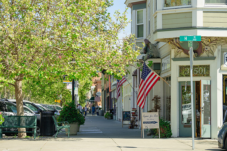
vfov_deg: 11.4
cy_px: 76
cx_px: 114
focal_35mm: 120
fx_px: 757
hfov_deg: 17.1
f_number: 4.5
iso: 100
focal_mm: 120
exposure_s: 1/500
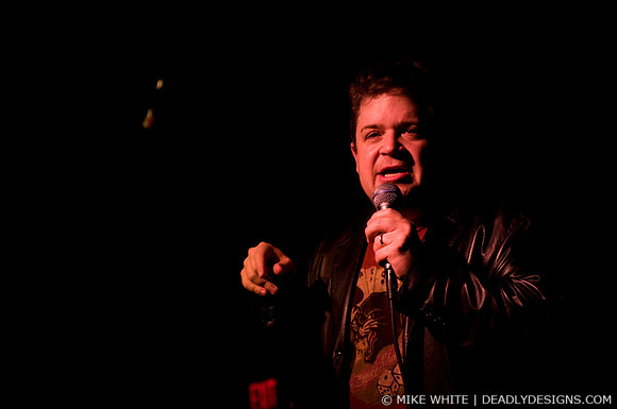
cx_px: 308
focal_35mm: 105
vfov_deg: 13.0
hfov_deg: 19.5
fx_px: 1797
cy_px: 204
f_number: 2.8
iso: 1000
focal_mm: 70
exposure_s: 1/80
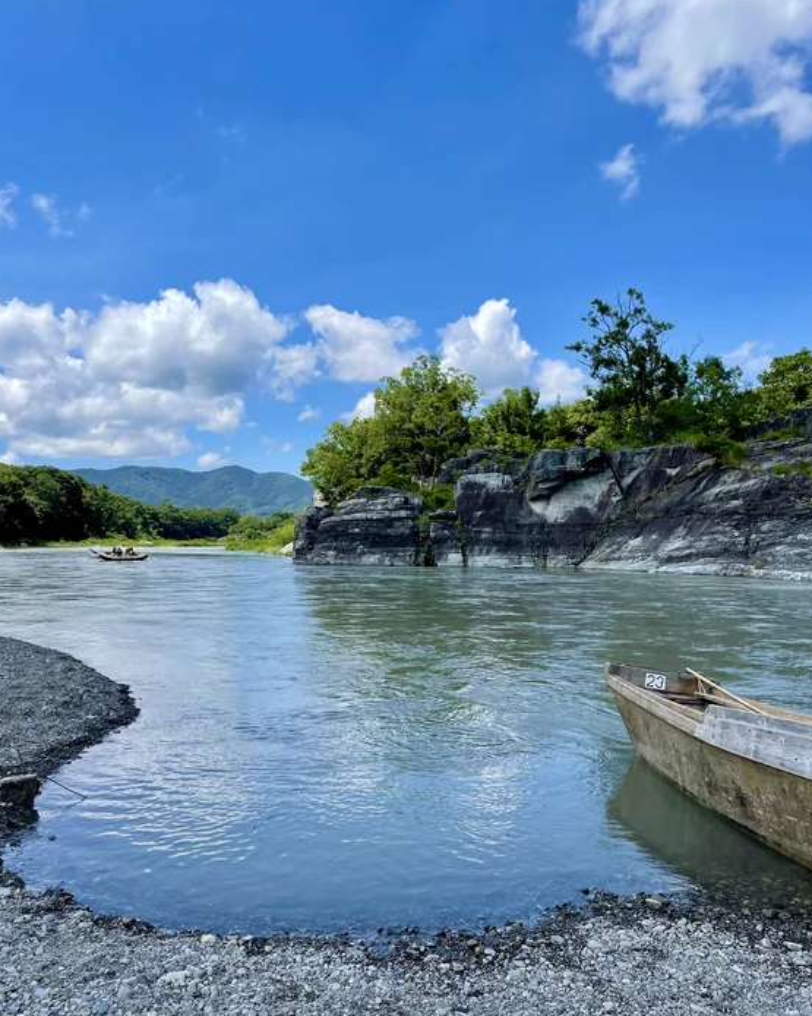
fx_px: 811
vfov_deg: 64.0
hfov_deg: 53.2
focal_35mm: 27
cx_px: 411
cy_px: 482
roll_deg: +0.0
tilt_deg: +3.2
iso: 32
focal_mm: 5.1
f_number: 1.6
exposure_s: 1/3788
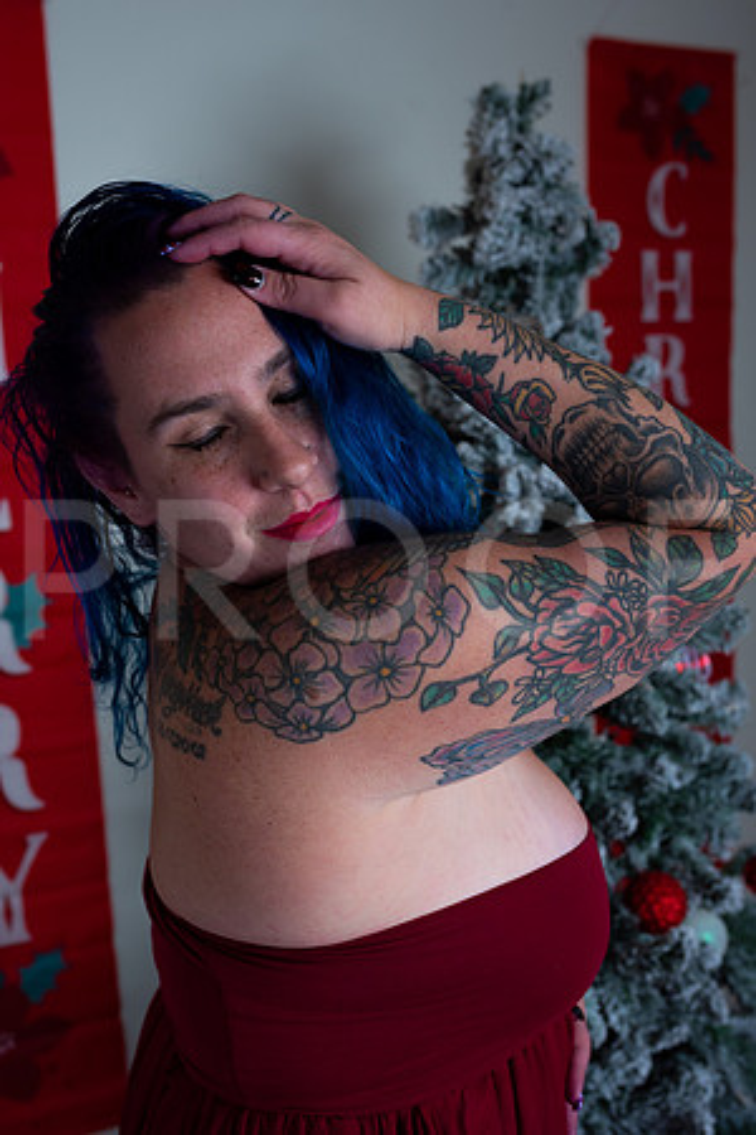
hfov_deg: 37.9
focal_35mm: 35
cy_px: 568
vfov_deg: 54.4
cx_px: 378
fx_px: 1102
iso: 100
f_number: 5
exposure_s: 1/800
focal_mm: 35
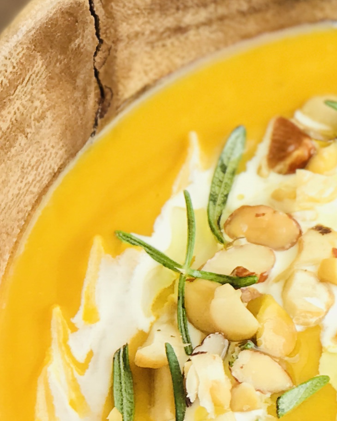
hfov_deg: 6.3
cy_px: 404
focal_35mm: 246
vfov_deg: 7.8
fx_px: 3066
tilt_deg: -54.7
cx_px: 373
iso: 20
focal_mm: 6.6
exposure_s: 1/212
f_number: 2.8
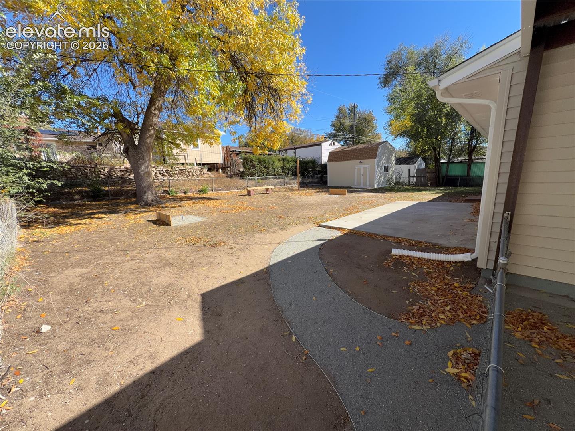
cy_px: 216
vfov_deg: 85.7
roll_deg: +2.6
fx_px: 233
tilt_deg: -11.3
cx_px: 288
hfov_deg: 102.1
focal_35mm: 14
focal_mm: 2.22
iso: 40
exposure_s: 1/770
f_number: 2.2
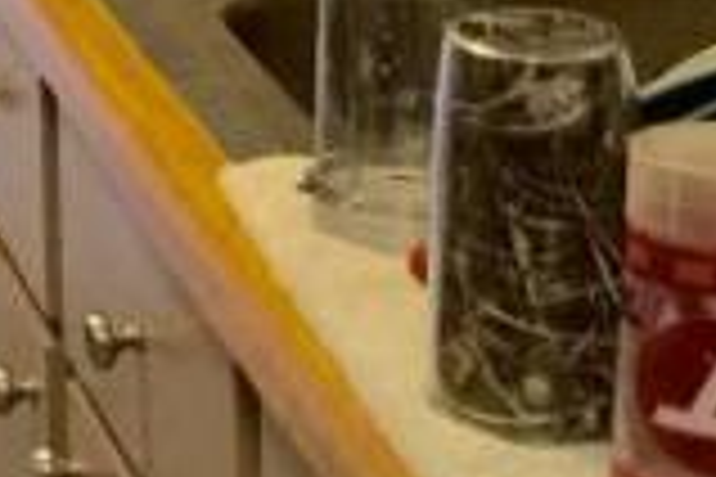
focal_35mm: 194
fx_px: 3858
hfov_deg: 9.4
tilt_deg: -3.0
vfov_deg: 6.6
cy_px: -770
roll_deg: +0.3
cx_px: -1000
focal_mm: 4.15
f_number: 2.2
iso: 64
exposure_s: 1/15
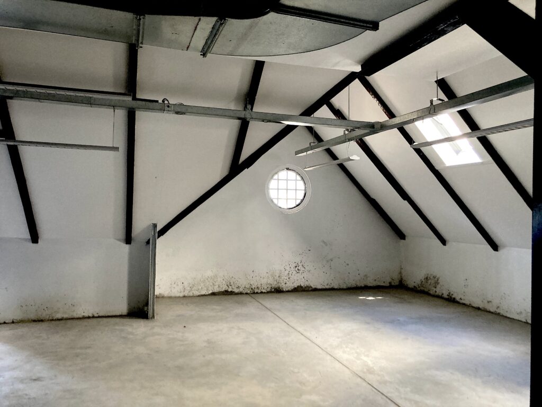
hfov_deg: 63.4
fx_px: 438
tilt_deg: -0.6
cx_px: 271
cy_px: 204
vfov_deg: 49.7
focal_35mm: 28
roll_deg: +0.0
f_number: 1.8
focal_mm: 3.99
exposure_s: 1/60
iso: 200
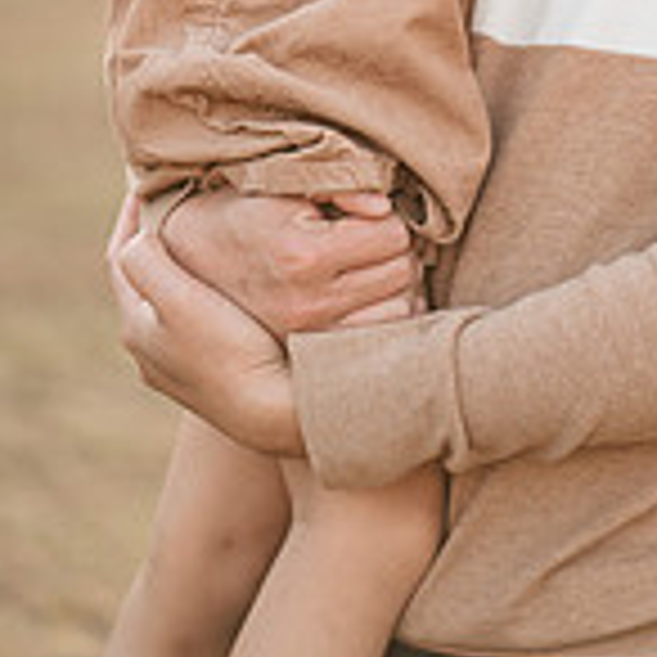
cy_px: -266
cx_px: 554
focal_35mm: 222
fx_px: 4767
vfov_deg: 7.8
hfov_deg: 7.9
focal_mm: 85
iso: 80
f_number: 1.8
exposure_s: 1/400
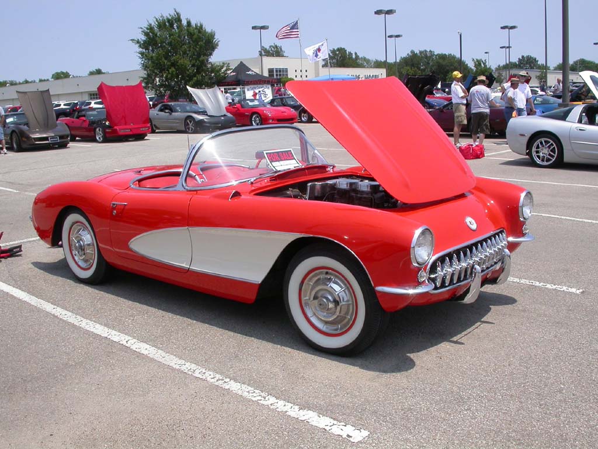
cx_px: 299
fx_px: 656
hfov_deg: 49.0
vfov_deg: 37.7
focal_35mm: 38
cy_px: 224
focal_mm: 7.85
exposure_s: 1/358
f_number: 7.5
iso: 100
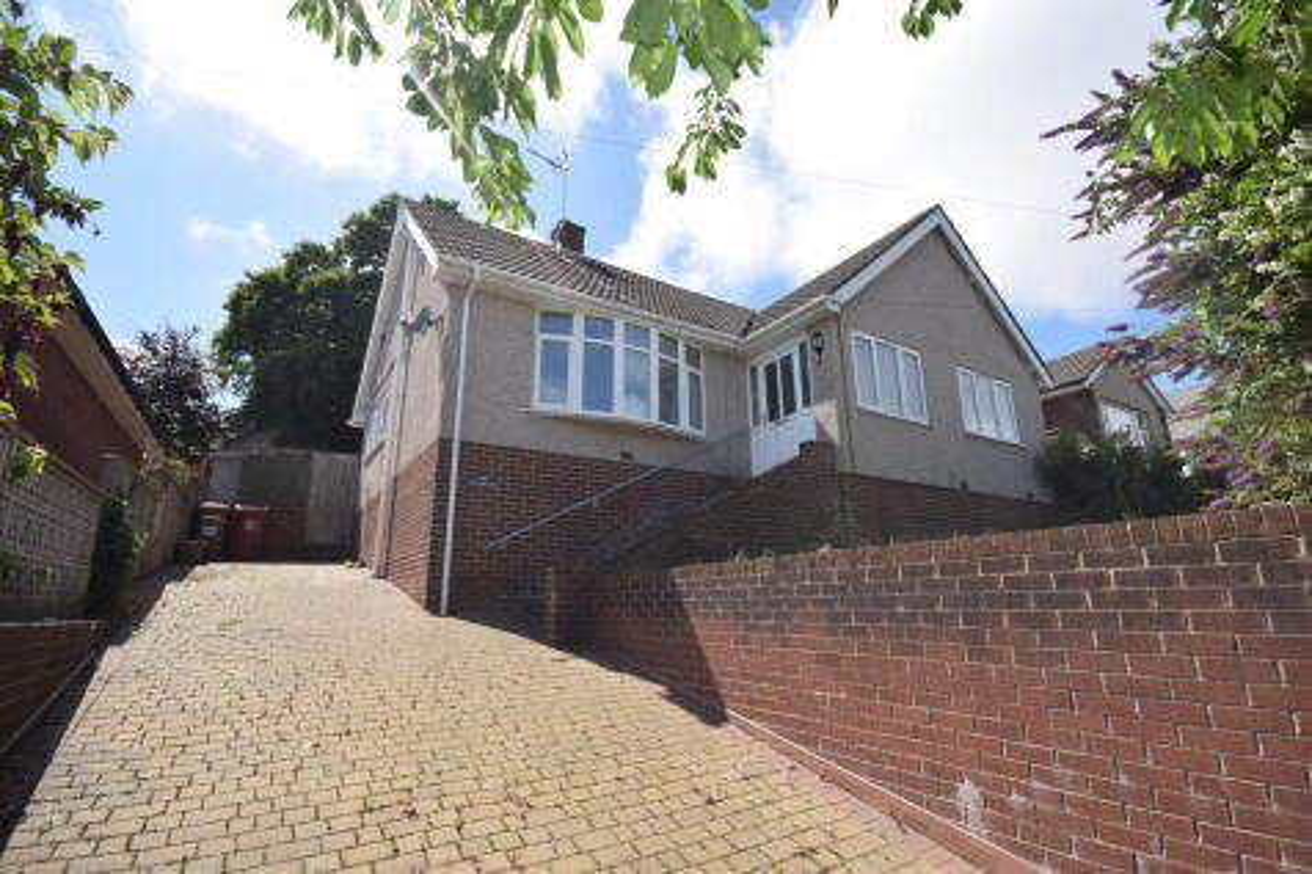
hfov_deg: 95.0
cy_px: 437
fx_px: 601
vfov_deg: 72.0
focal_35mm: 16
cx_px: 656
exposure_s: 1/200
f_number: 9
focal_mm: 11
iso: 100
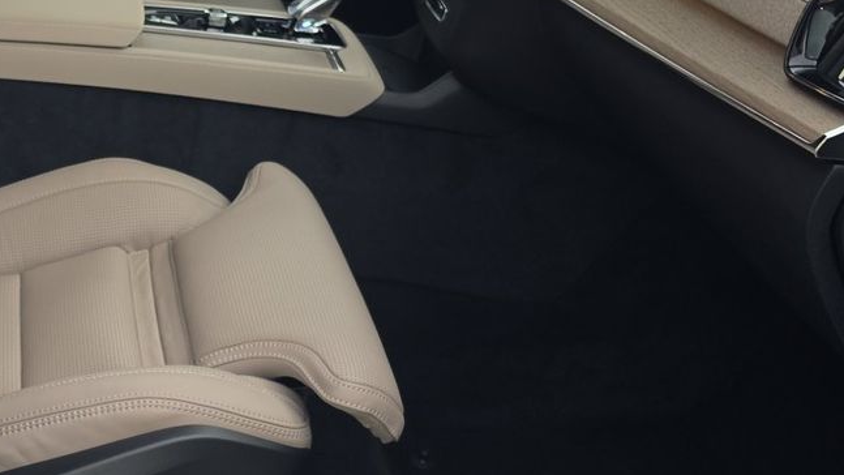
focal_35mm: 62
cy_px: 84
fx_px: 1388
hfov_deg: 32.5
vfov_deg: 19.2
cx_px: 116
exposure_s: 1/119
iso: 19
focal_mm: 6.5
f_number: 1.4
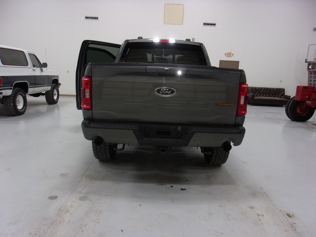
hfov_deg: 65.3
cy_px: 118
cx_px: 158
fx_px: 246
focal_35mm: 27
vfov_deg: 51.4
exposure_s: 1/34
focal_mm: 4.9
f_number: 3
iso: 141
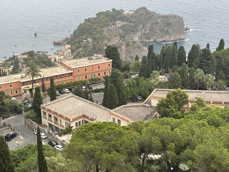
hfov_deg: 32.6
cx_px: 91
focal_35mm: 59
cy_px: 95
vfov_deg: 24.8
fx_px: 390
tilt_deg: -22.0
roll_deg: +1.9
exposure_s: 1/527
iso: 64
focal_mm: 6.86
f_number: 1.78
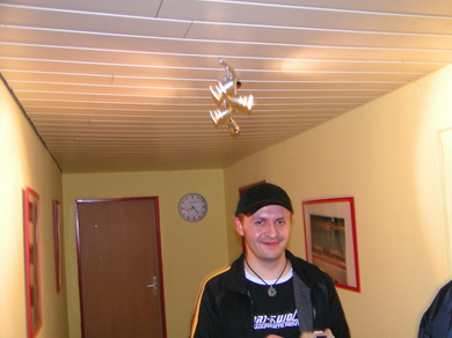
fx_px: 509
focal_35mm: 39
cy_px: 169
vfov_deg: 36.8
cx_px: 231
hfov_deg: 47.9
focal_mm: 5.8
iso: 200
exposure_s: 1/40
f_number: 2.8
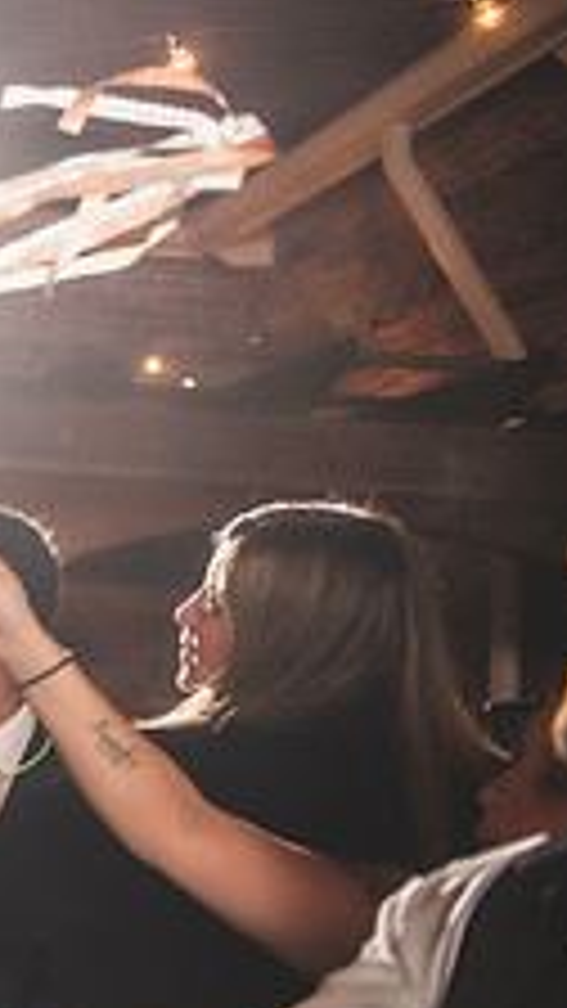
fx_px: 1737
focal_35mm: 65
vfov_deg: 32.2
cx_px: -724
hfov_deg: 14.0
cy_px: 650
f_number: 2.8
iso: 1000
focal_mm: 24
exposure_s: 1/200
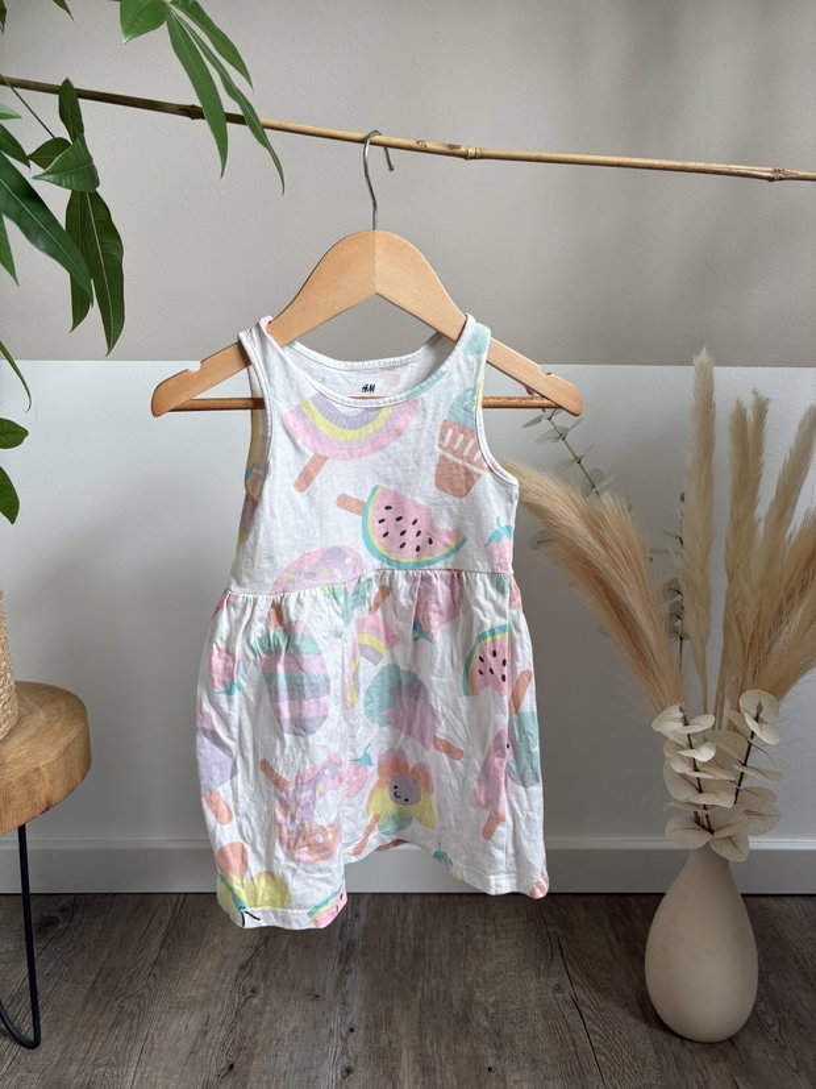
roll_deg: -0.5
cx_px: 408
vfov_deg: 67.3
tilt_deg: -11.1
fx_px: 817
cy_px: 544
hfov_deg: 53.1
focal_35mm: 26
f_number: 1.6
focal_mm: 5.96
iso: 64
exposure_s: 1/121
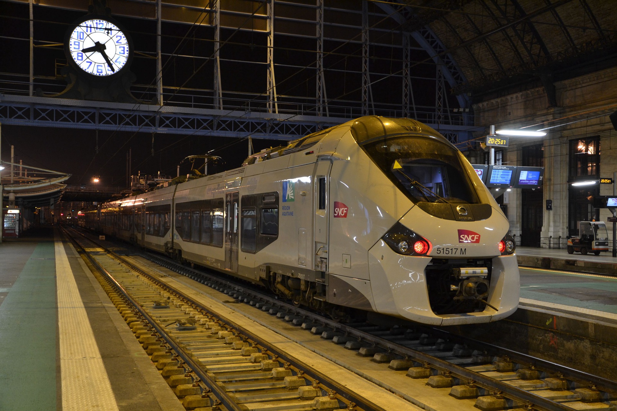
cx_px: 308
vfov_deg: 35.5
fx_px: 643
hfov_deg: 51.3
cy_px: 206
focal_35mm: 38
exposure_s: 1/15
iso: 640
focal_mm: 25
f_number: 4
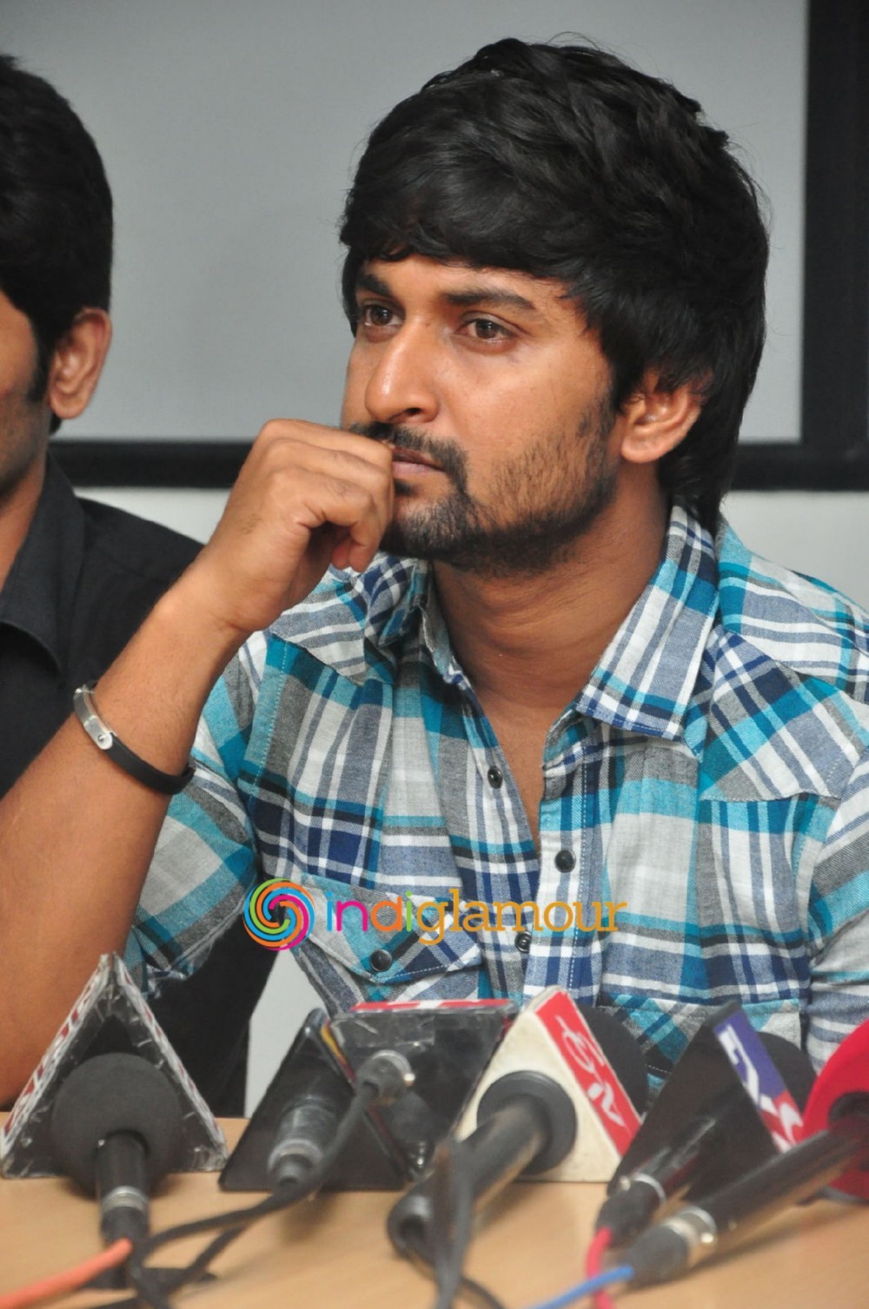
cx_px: 434
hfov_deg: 8.7
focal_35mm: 158
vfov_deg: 13.1
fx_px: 5721
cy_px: 654
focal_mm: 105
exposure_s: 1/125
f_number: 7.1
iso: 1600
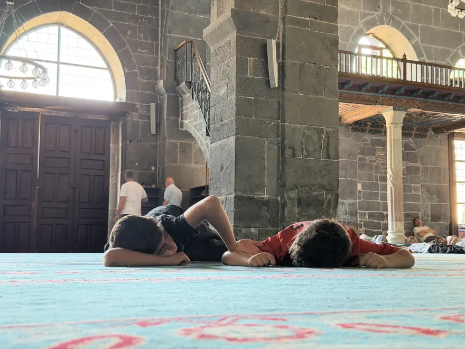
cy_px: 174
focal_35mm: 48
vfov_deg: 30.3
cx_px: 232
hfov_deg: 39.7
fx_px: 645
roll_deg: -0.6
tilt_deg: +5.9
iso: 320
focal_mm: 6.76
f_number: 1.78
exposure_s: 1/40
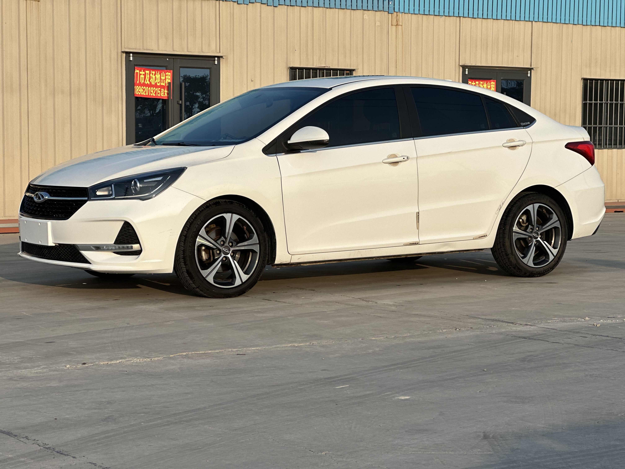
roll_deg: -0.7
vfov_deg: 19.1
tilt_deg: -4.1
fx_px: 1390
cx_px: 312
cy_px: 234
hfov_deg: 25.3
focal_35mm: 77
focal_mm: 9
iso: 32
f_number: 2.8
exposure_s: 1/694
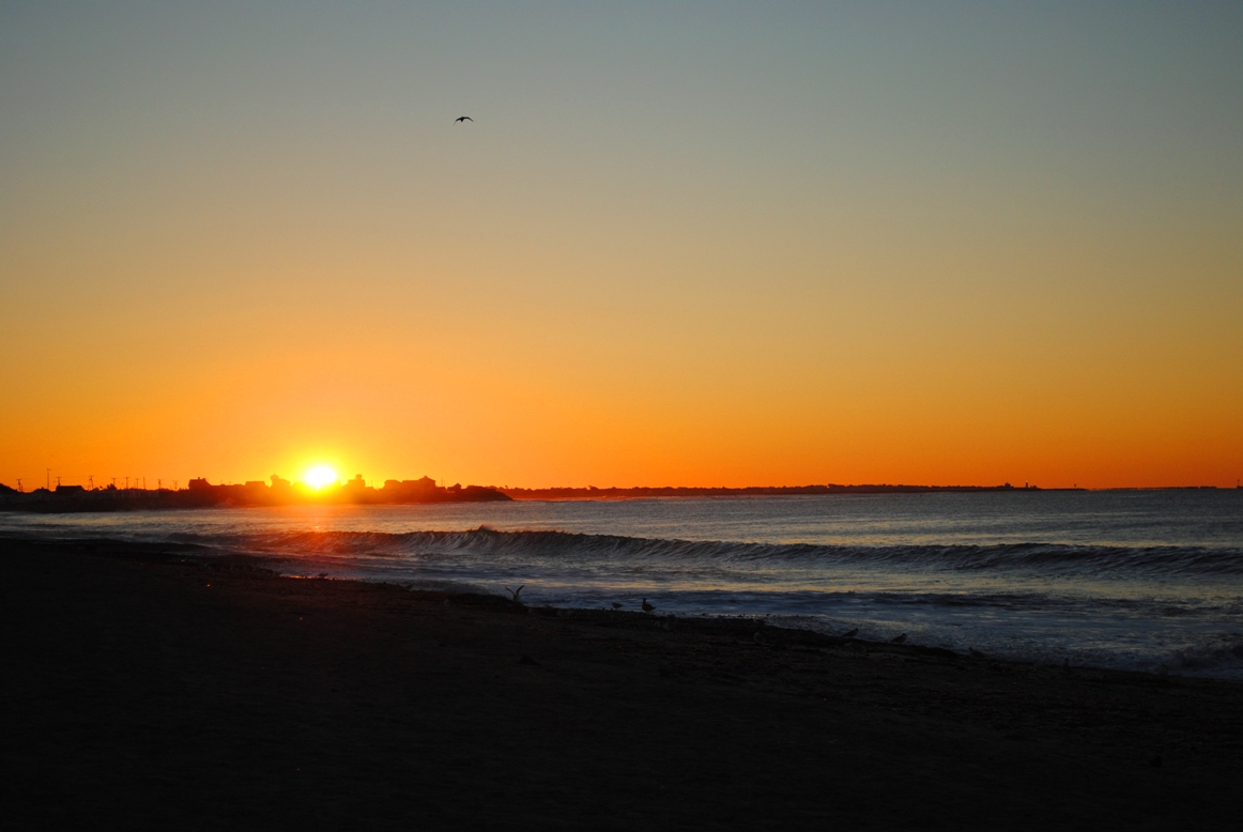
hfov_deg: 26.0
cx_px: 622
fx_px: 2697
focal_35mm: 78
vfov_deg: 17.5
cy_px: 416
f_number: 5.6
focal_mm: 52
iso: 200
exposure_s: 1/640
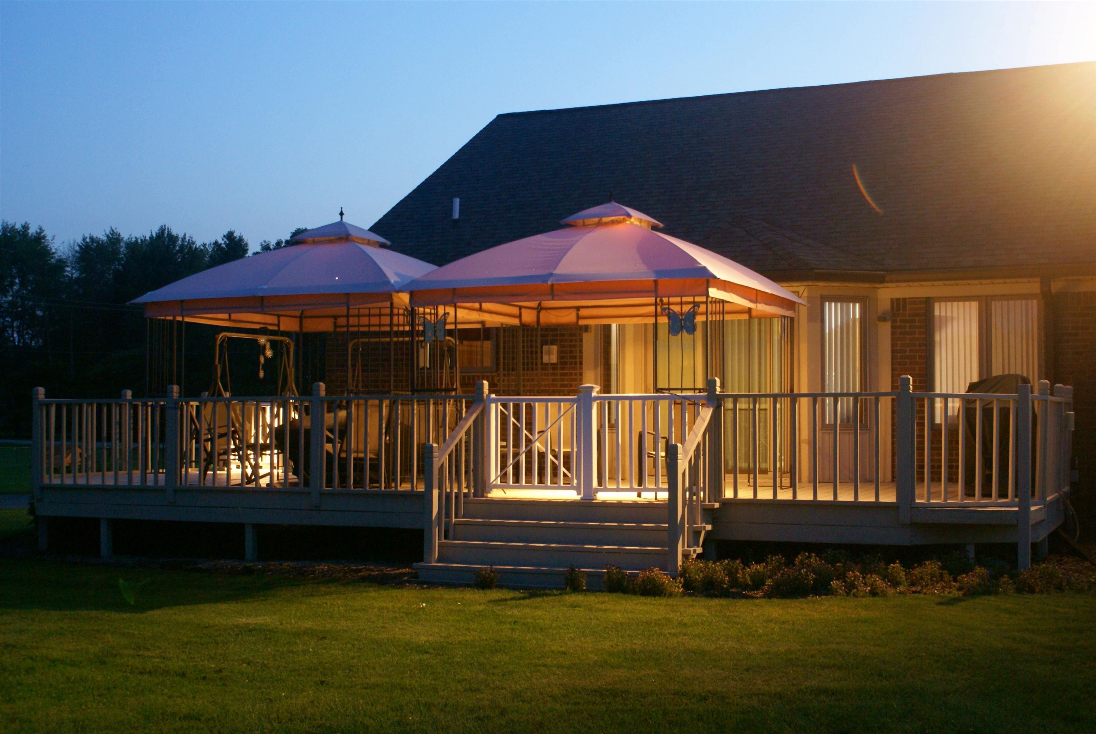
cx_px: 548
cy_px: 367
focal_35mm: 45
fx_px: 1372
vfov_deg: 29.9
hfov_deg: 43.6
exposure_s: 1.6
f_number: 5
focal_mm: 30
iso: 400
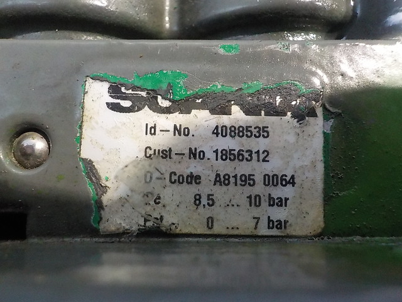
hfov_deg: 60.0
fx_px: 348
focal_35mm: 30
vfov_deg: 46.8
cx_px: 201
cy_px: 151
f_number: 3.3
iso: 800
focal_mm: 4.1
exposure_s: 1/20
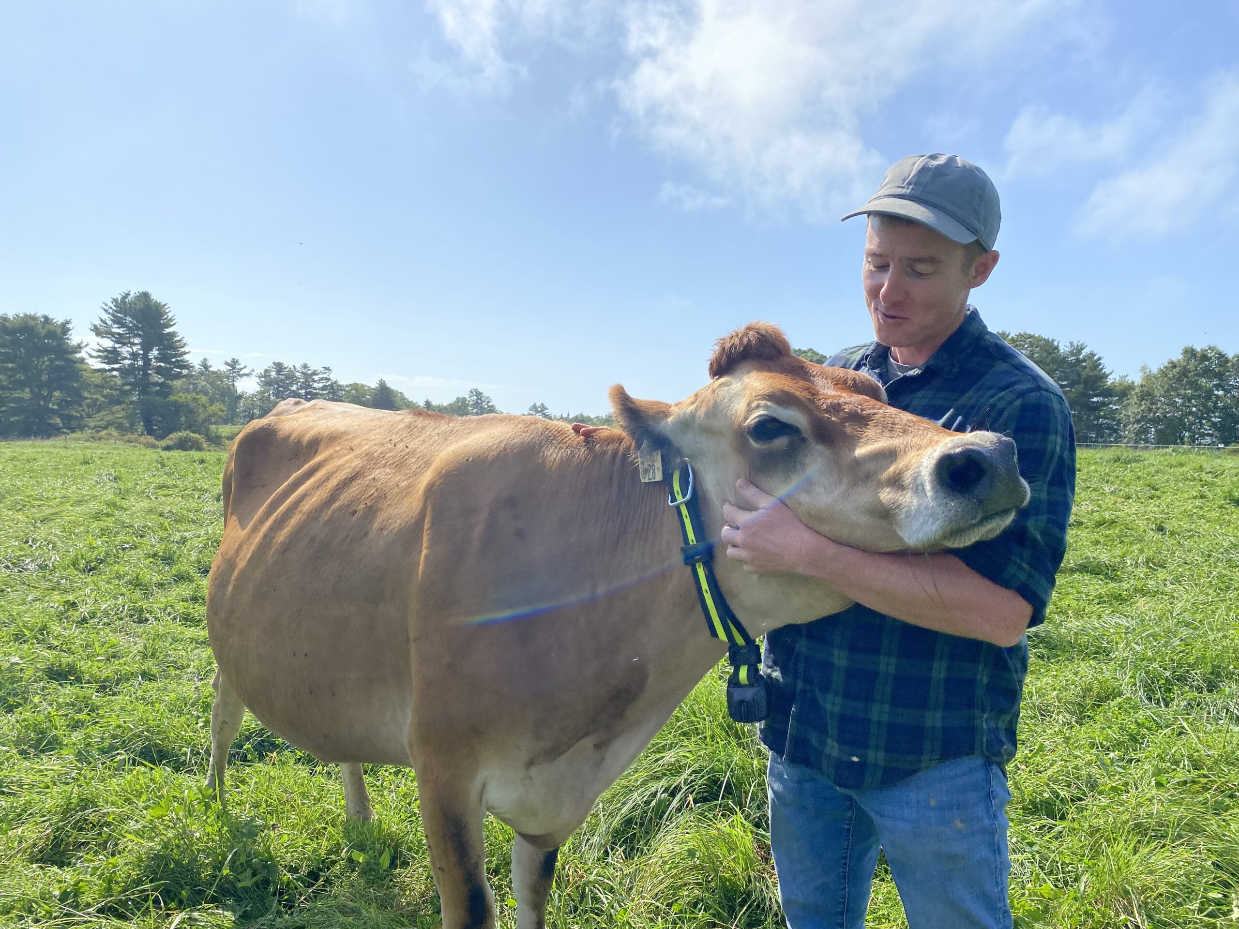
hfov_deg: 67.3
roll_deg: -1.7
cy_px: 464
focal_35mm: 26
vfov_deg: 53.1
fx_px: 931
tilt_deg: -1.7
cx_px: 620
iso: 32
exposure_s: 1/5747
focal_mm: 4.25
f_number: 1.8
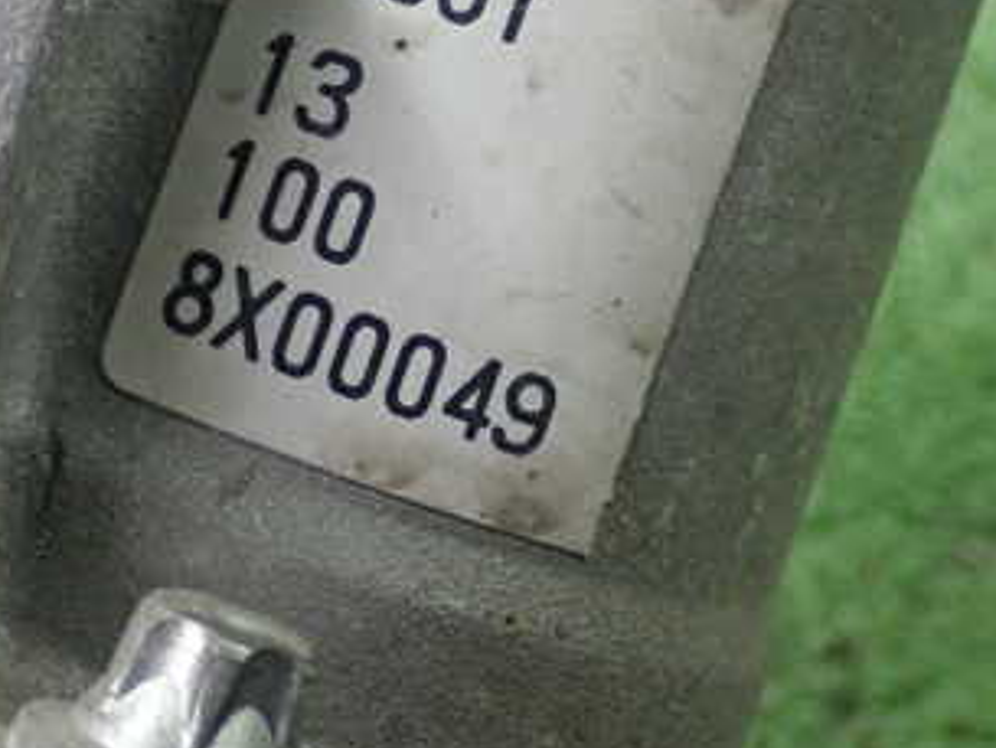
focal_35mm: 120
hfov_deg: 16.4
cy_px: 144
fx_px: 3454
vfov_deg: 12.3
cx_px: 519
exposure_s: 1/60
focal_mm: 11.01
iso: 640
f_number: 3.6
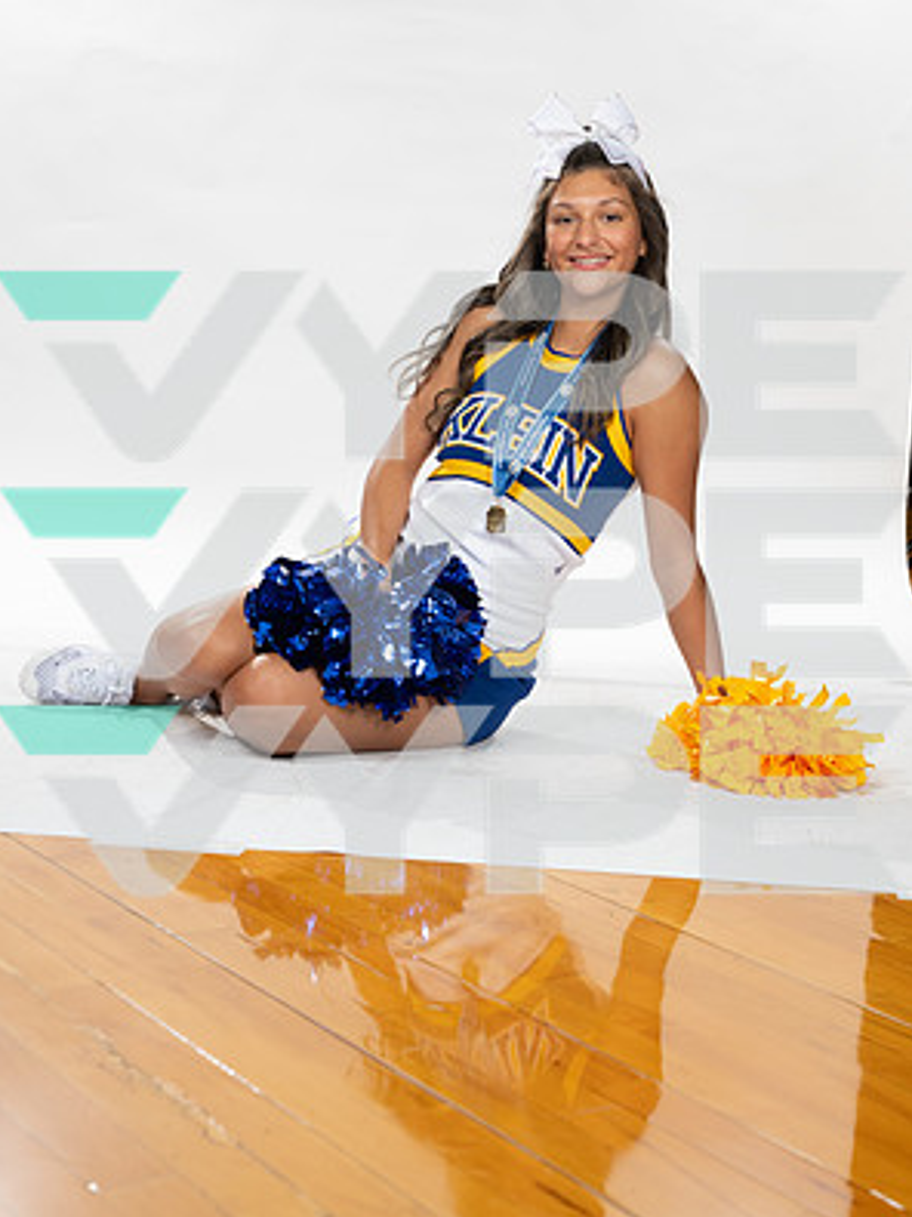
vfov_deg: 33.8
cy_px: 585
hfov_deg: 25.6
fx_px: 2003
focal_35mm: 57
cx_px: 456
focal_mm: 52
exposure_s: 1/320
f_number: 7.1
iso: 800
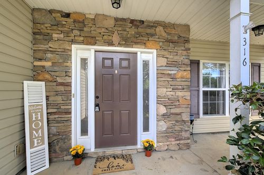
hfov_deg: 100.5
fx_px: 110
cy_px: 88
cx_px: 132
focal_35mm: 15
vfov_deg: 77.2
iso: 400
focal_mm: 15
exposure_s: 1/15
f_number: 11
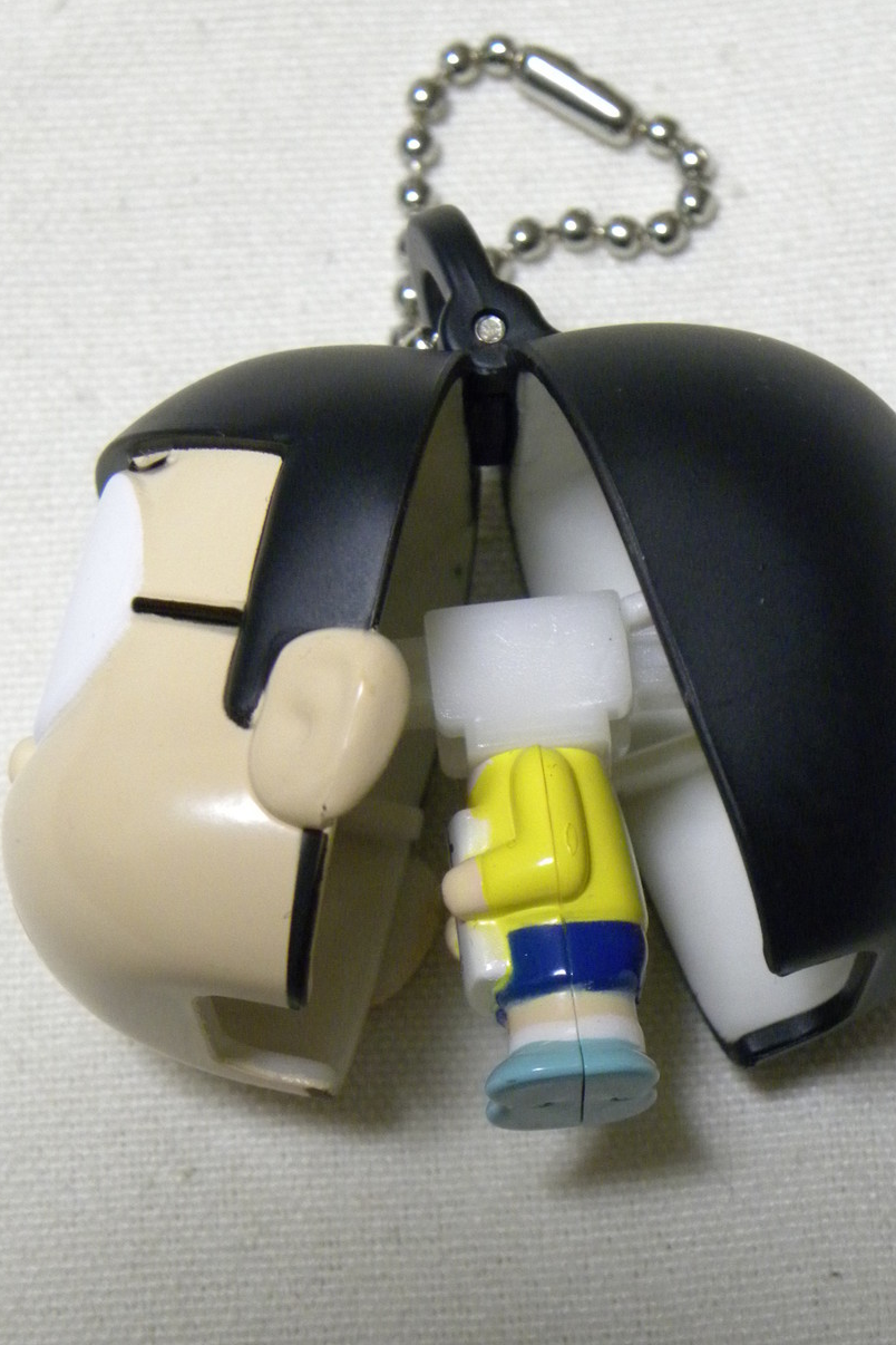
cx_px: 508
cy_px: 700
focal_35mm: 110
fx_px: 4106
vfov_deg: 18.6
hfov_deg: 12.5
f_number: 4
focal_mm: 15.1
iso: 400
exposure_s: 1/14.2
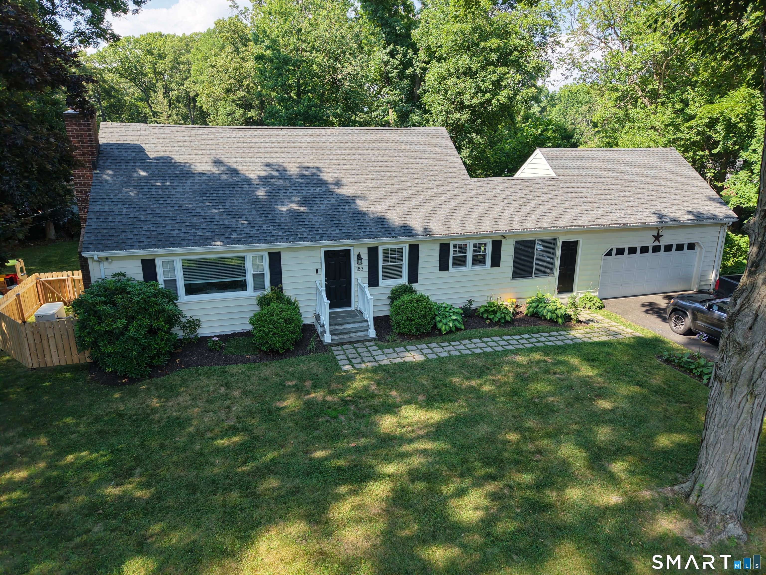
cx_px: 383
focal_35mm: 24
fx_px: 531
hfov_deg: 71.6
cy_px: 288
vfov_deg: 56.8
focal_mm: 8.67
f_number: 1.8
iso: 100
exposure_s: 1/400
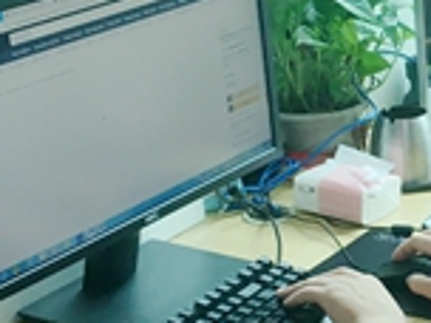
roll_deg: +1.6
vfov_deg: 14.1
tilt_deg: -20.1
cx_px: 516
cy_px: 159
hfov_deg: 17.8
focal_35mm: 105
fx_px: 1307
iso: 32
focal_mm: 4.15
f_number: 2.2
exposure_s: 1/33
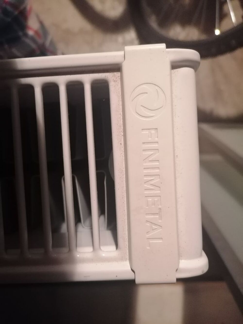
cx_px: 122
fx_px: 253
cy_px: 162
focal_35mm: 27
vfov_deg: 65.3
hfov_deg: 51.4
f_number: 1.8
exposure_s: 1/16.7
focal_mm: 4.75
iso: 1250
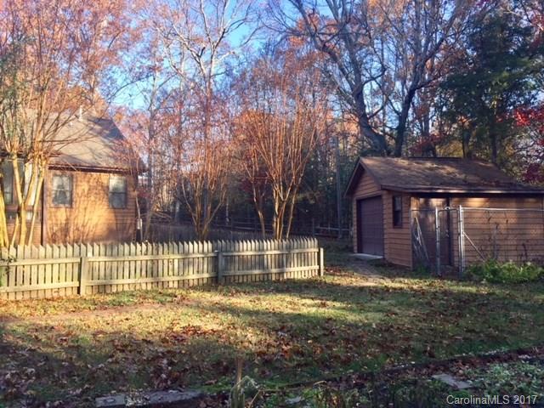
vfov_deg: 48.2
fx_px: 456
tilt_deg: +2.9
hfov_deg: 61.7
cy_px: 204
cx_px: 272
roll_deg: +0.0
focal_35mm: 29
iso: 32
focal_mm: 4.15
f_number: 2.2
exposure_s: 1/370
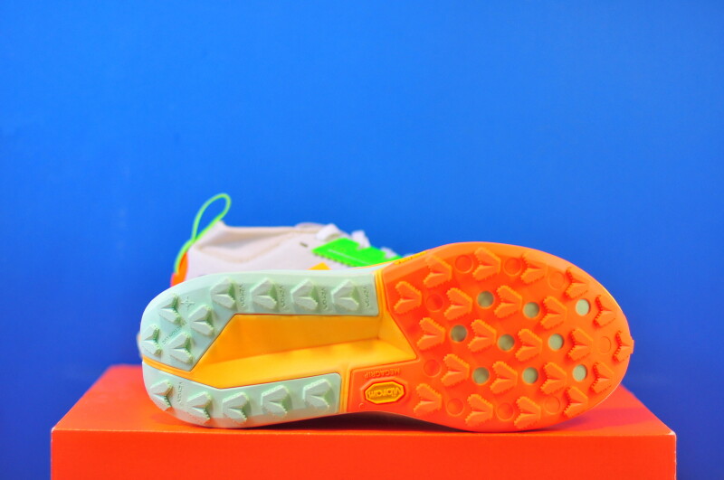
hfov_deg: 27.0
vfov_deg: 18.1
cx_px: 362
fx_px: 1506
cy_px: 240
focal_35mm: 75
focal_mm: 50
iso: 250
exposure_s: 1/320
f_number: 2
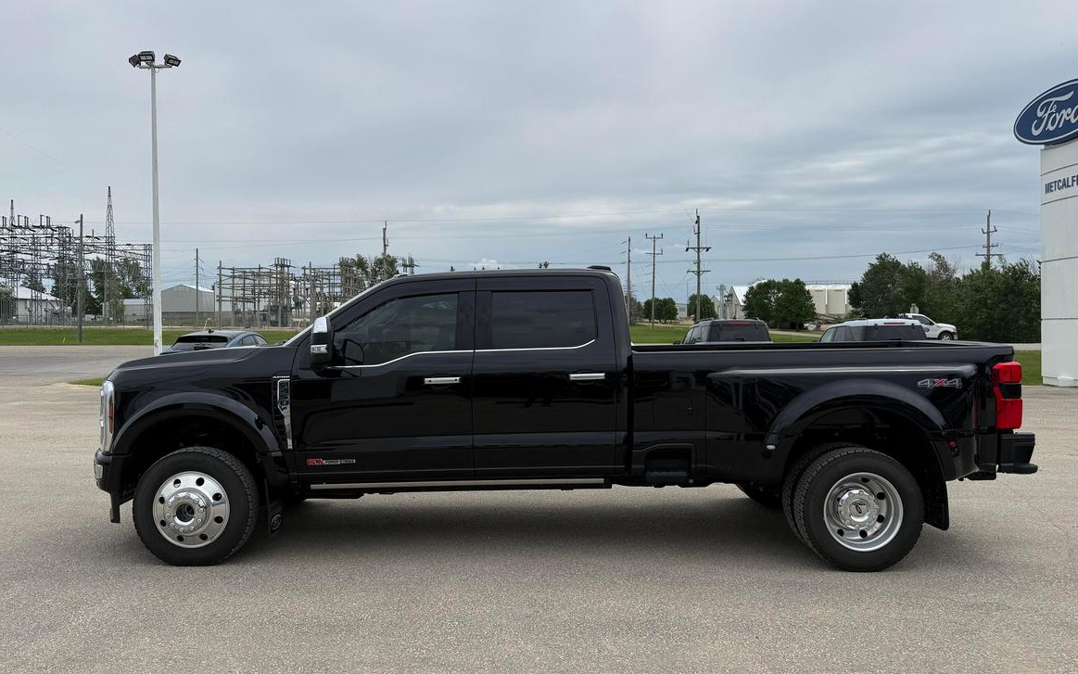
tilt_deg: -0.6
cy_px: 326
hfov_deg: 66.5
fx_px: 823
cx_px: 538
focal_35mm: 28
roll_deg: -0.7
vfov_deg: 44.5
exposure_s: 1/8130
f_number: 1.78
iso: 80
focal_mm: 6.76
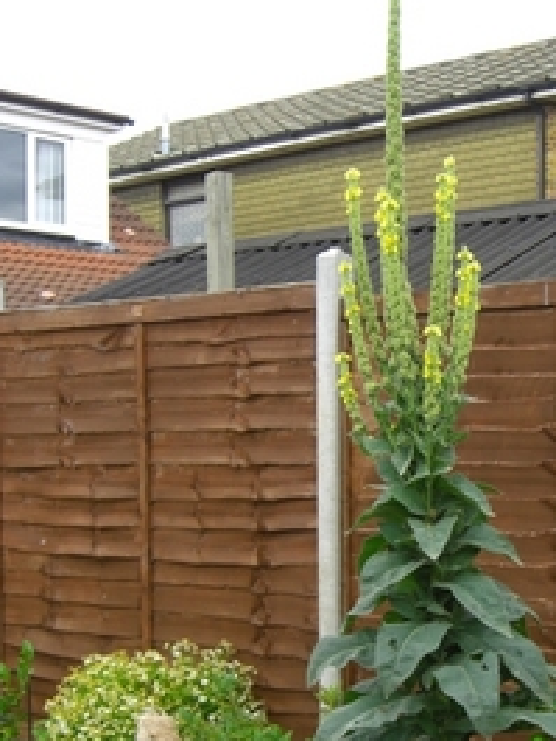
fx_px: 1348
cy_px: 506
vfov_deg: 30.4
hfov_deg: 23.1
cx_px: 422
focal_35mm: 63
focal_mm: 7.9
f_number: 4
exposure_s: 1/60
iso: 80
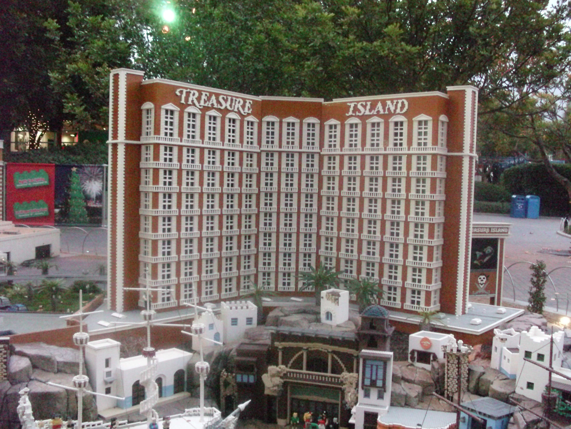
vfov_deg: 37.7
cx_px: 286
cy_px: 214
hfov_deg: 49.0
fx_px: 627
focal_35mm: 38
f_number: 3.1
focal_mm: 6.3
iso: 1600
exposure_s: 1/60
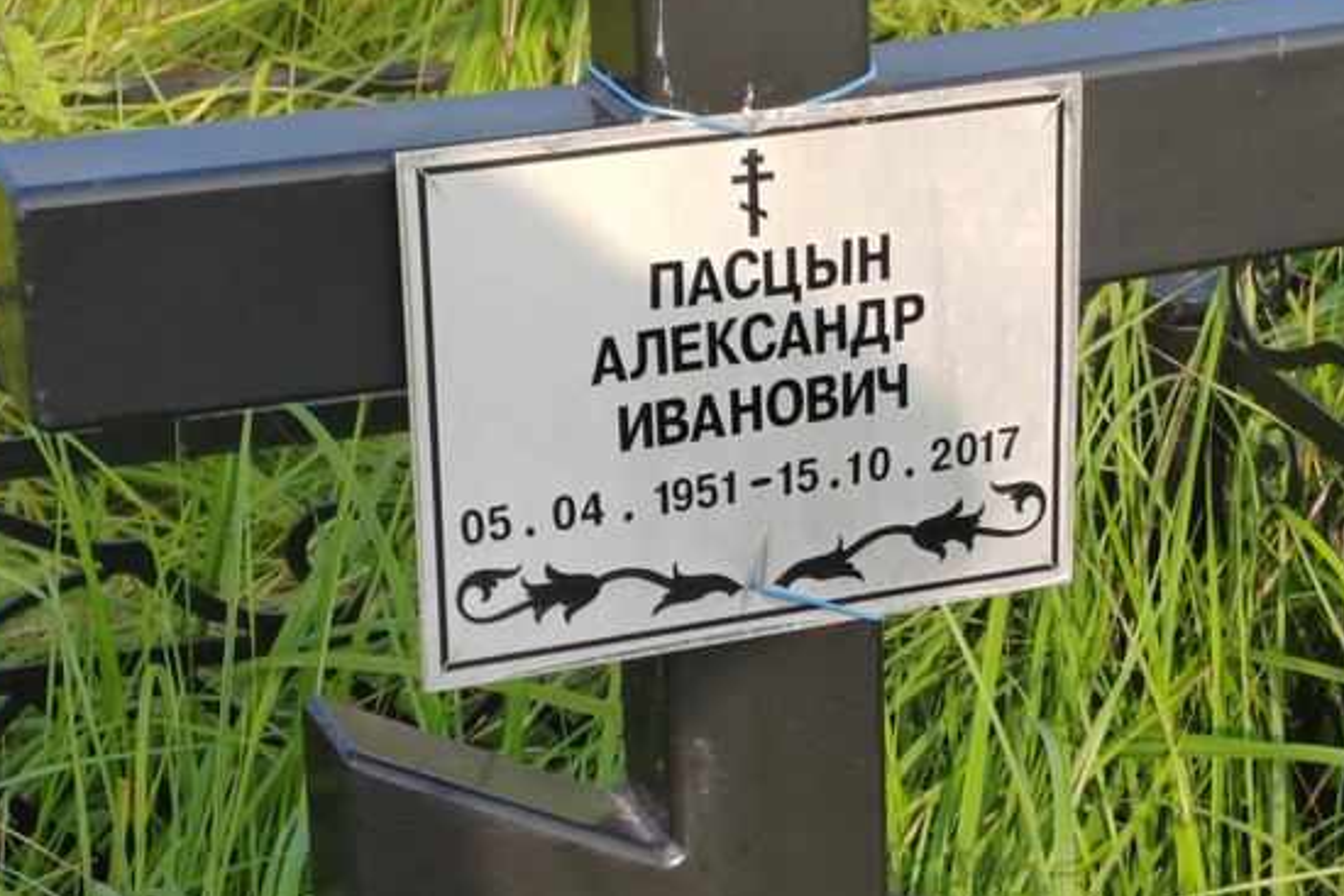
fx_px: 4406
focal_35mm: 118
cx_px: 904
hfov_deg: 17.3
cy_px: 588
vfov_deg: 11.6
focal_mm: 5.52
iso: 100
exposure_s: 1/390
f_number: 1.9
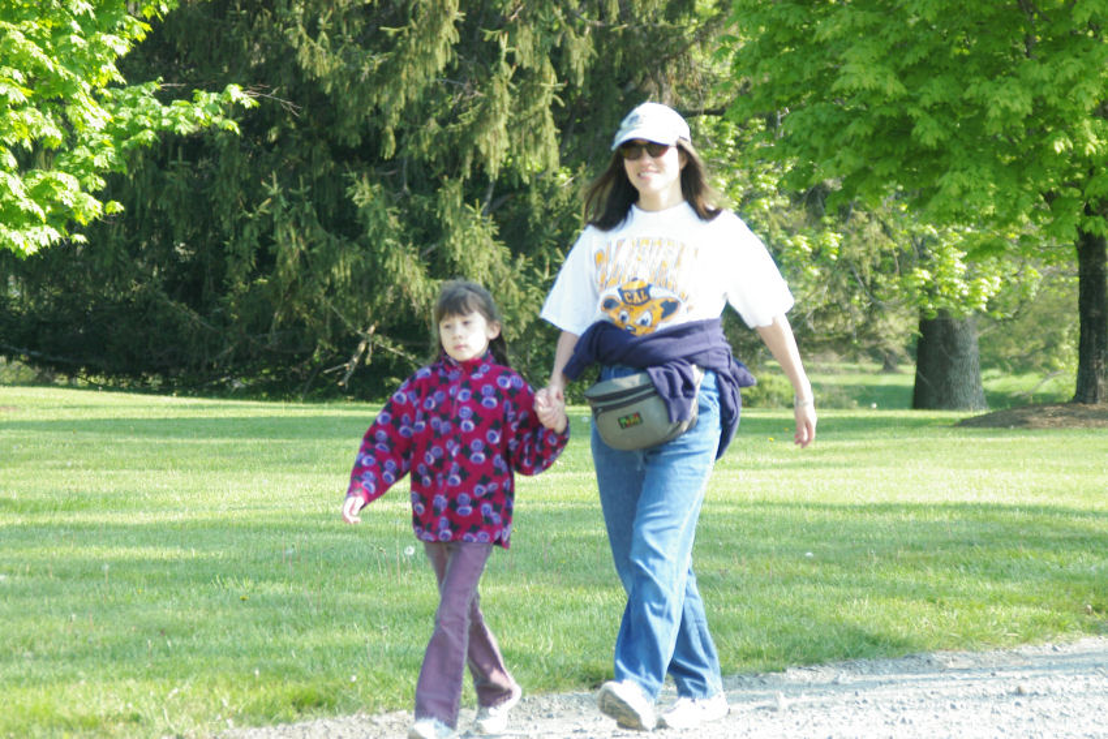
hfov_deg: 11.0
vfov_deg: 7.3
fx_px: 5771
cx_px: 554
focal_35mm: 188
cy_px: 370
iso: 400
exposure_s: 1/250
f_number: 8
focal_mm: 125
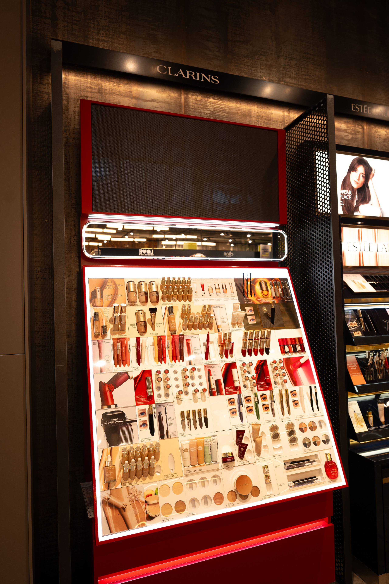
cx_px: 194
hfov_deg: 53.1
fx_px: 389
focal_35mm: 24
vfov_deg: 73.7
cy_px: 292
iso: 320
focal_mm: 24
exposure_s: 1/160
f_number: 4
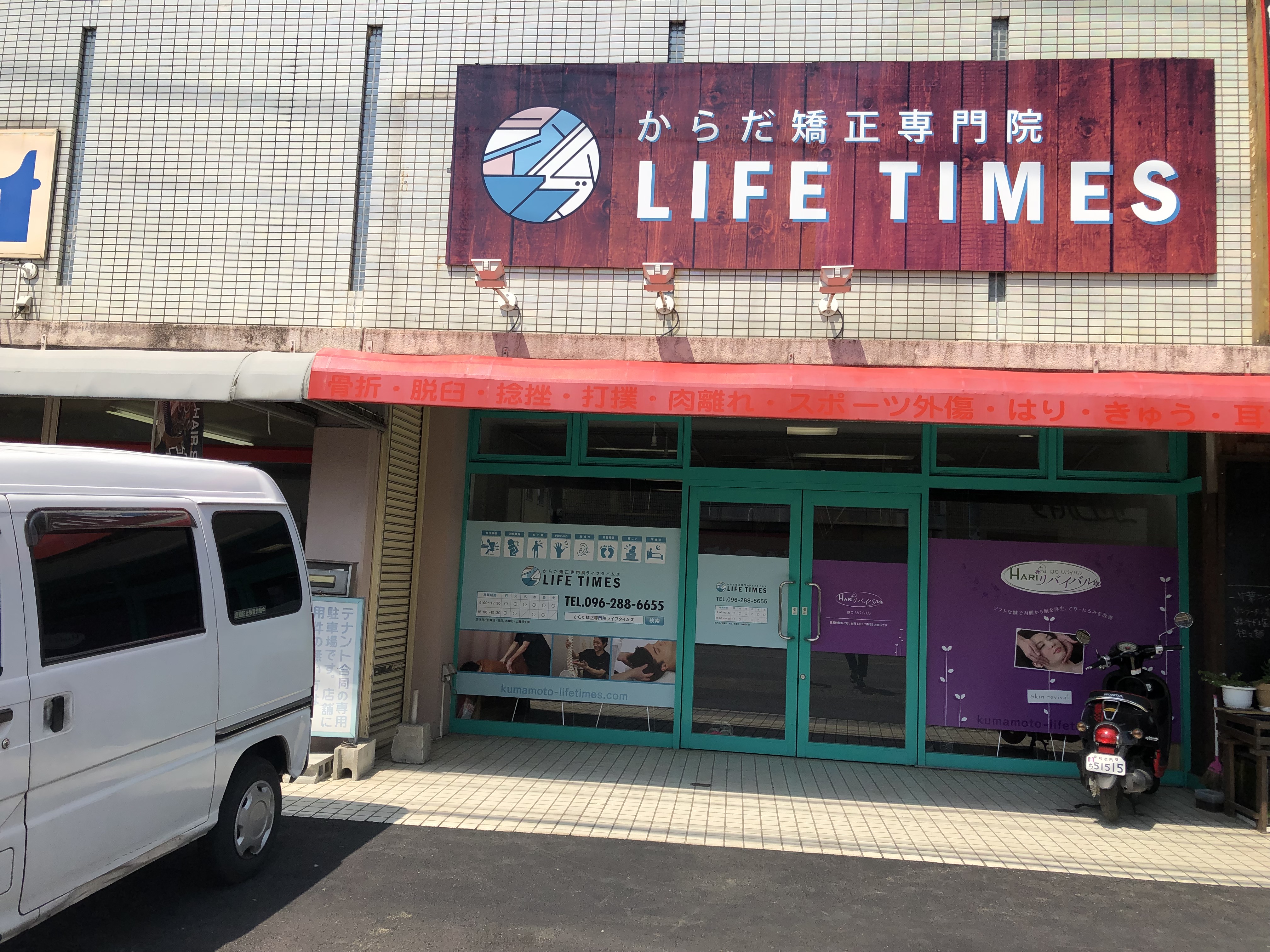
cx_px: 635
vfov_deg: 49.7
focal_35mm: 28
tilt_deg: +5.6
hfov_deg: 63.4
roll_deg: -3.3
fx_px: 1027
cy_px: 476
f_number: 1.8
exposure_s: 1/1946
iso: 20
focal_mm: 3.99
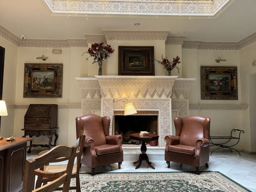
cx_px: 128
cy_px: 96
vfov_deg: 56.8
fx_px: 177
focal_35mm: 24
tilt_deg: +4.1
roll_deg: +0.5
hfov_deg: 71.6
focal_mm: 6.86
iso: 320
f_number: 1.78
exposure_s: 1/50
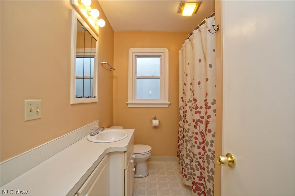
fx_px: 135
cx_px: 148
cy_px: 98
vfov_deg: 72.0
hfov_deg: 95.0
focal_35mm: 16
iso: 100
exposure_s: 1/13
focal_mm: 11
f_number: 4.5
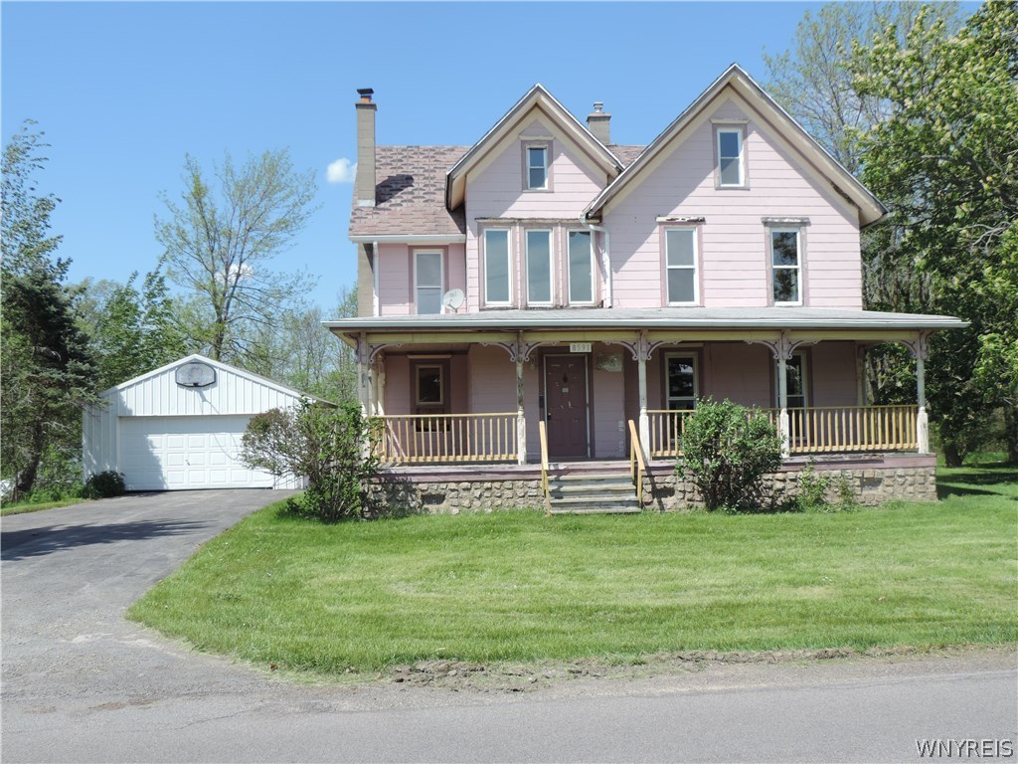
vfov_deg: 42.9
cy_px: 382
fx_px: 970
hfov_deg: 55.4
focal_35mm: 33
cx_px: 509
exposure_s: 1/1000
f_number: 3.2
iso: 80
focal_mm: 5.8
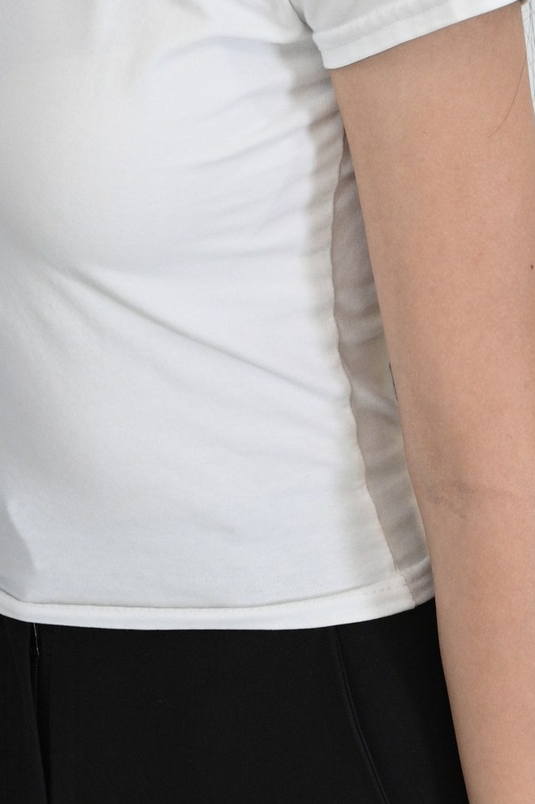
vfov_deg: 11.8
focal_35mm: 171
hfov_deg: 7.8
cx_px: -413
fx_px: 3816
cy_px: -97
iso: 1000
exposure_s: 1/200
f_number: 7.1
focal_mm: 44
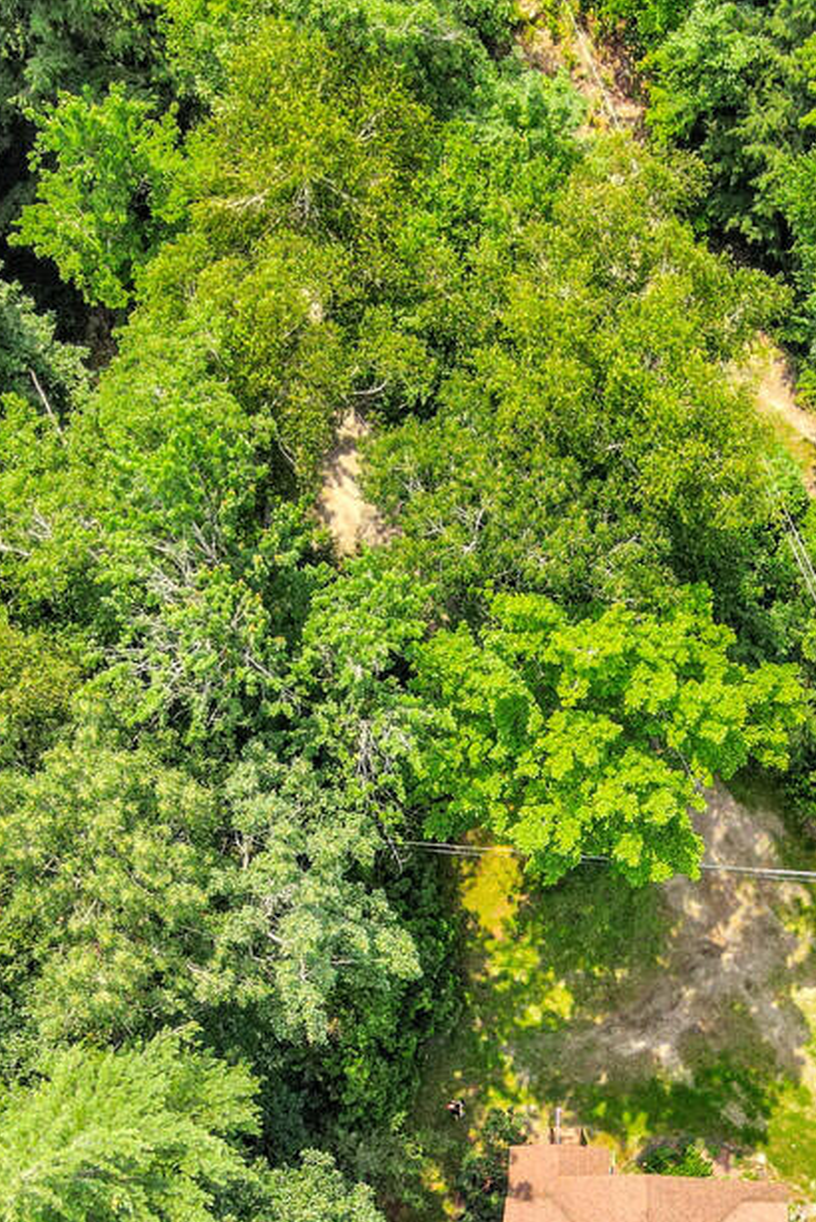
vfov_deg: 29.7
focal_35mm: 65
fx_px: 2207
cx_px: 720
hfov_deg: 20.6
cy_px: 1097
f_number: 2.8
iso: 200
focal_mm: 4.5
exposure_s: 1/640
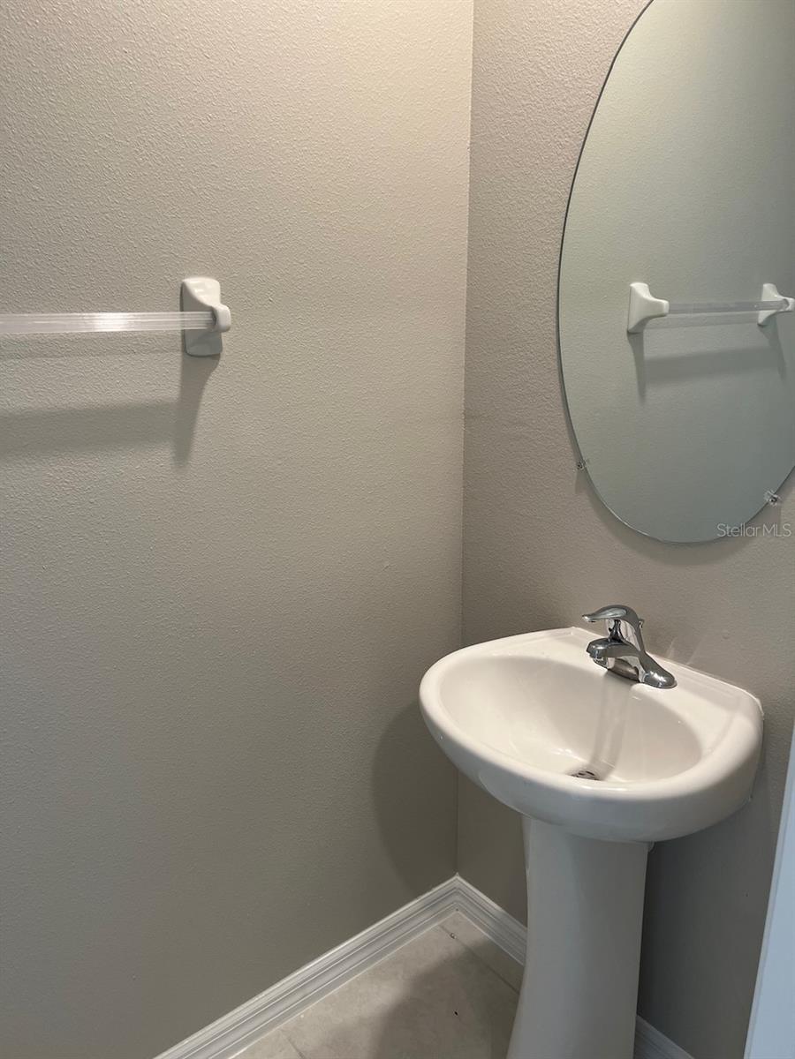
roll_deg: +0.7
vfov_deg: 67.3
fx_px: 796
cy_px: 530
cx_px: 398
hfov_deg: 53.1
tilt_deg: -15.3
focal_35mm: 26
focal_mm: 5.7
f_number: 1.5
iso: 125
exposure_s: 1/120
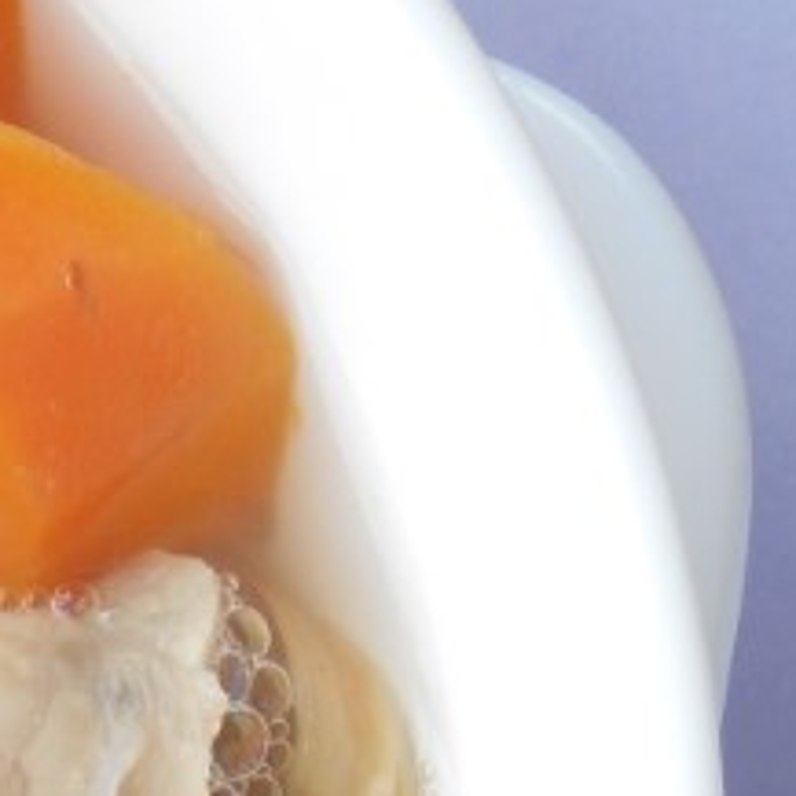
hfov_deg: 5.1
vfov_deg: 5.2
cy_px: 935
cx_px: -884
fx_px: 8663
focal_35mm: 333
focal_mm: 14.3
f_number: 4.7
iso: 110
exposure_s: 1/30
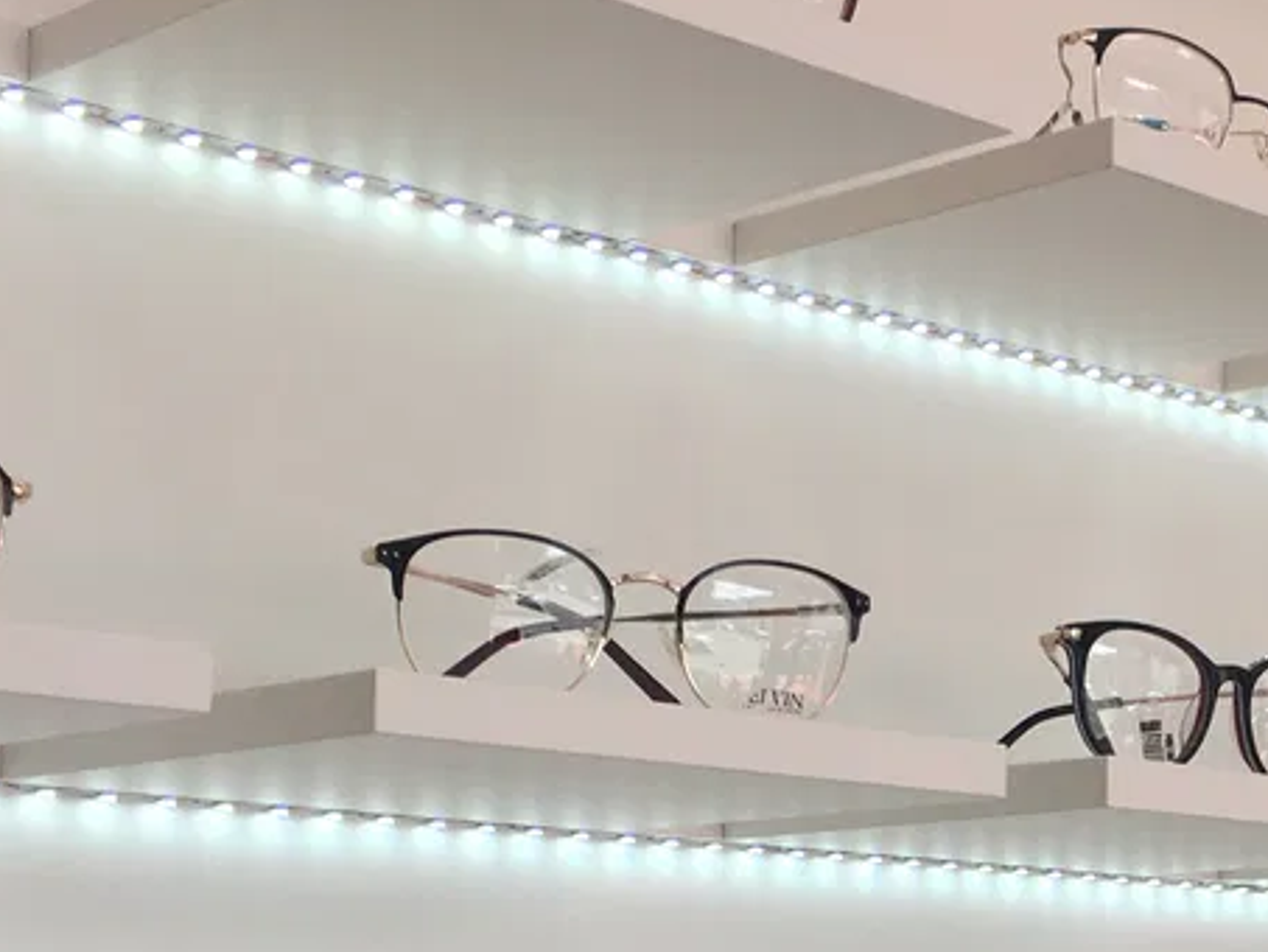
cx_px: 1442
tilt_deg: +4.4
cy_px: 843
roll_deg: -0.8
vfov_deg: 17.7
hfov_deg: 22.3
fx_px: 3004
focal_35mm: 82
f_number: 2.2
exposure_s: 1/257
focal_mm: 4.15
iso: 25
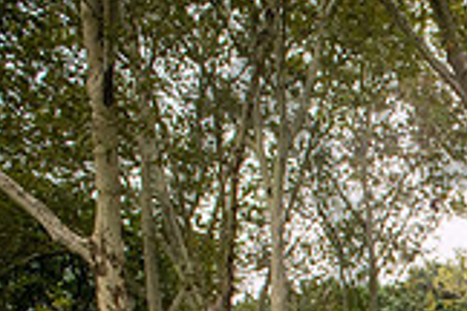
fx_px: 1116
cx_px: 726
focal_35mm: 86
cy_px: 551
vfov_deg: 14.2
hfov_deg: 20.0
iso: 2000
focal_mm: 24
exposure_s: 1/1000
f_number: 3.2
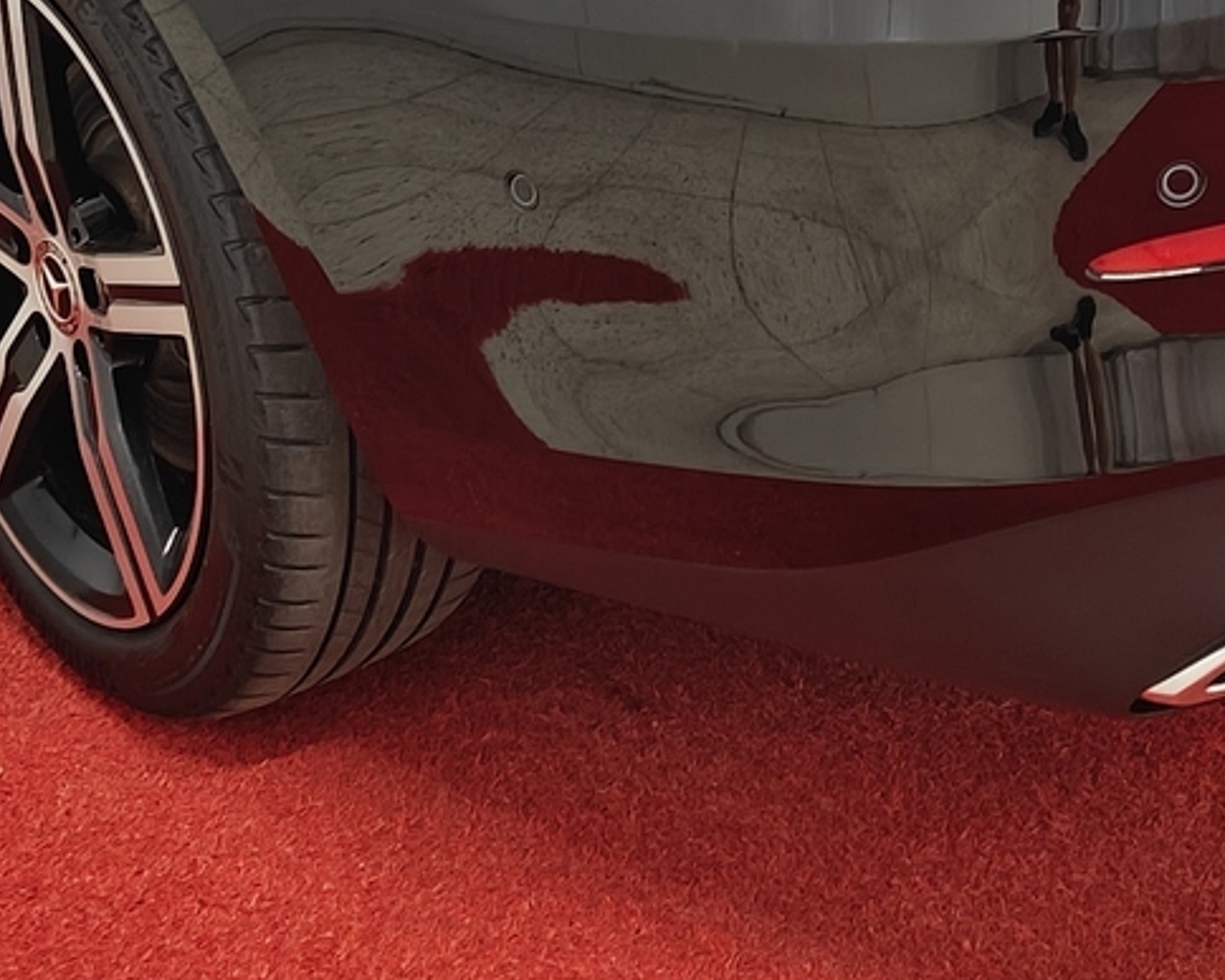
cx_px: 719
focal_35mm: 93
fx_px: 3371
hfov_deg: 20.6
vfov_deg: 16.0
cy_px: -160
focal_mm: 5.59
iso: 125
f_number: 1.8
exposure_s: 1/60
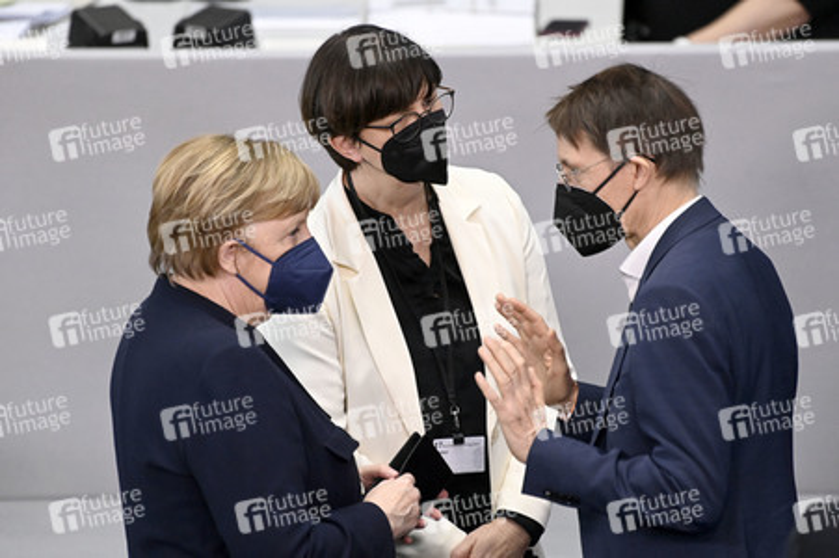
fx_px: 11178
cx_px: 420
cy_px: 279
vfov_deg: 2.9
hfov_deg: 4.3
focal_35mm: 480
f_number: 5.6
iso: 8000
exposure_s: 1/500
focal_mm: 480
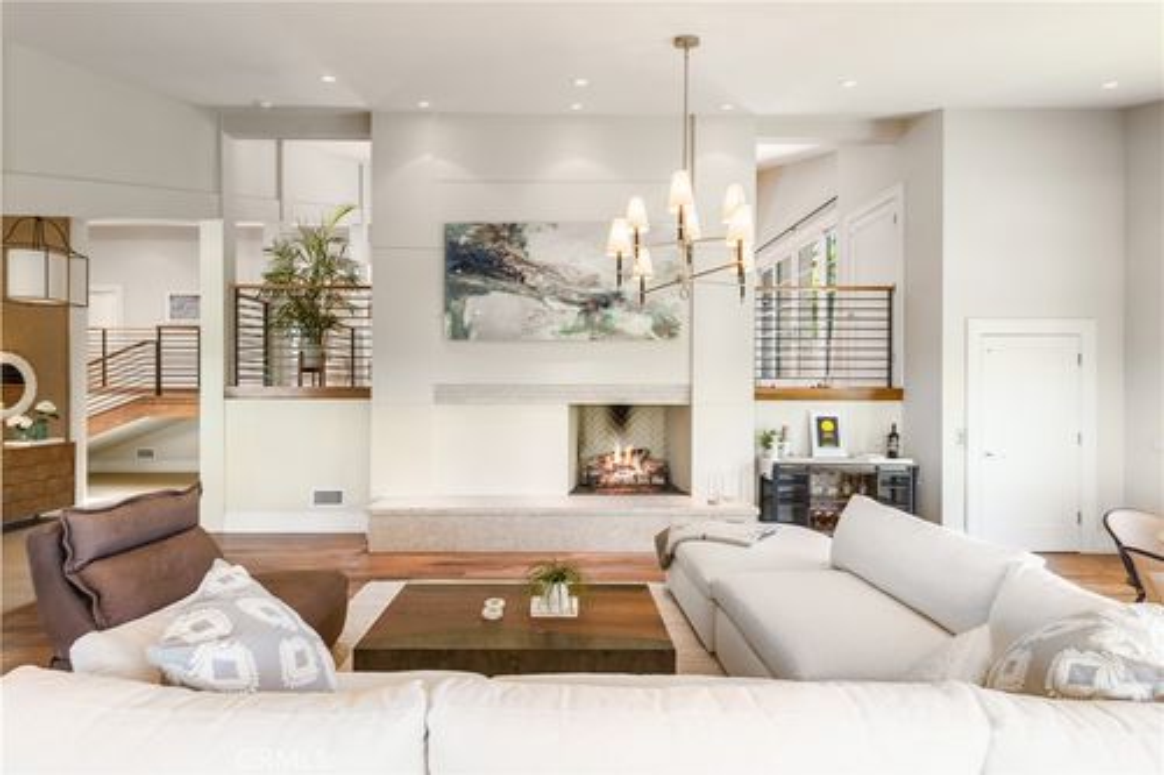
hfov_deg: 96.8
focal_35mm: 16
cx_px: 582
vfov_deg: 73.7
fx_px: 517
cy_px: 388
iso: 500
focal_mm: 16
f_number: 8
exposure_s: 1/400
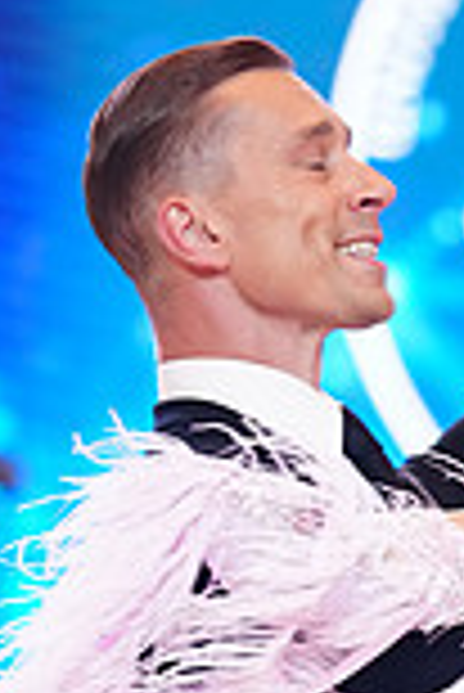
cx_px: 534
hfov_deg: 2.2
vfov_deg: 3.2
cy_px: 1251
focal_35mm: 631
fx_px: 12171
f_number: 3.5
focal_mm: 168
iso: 2000
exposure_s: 1/250
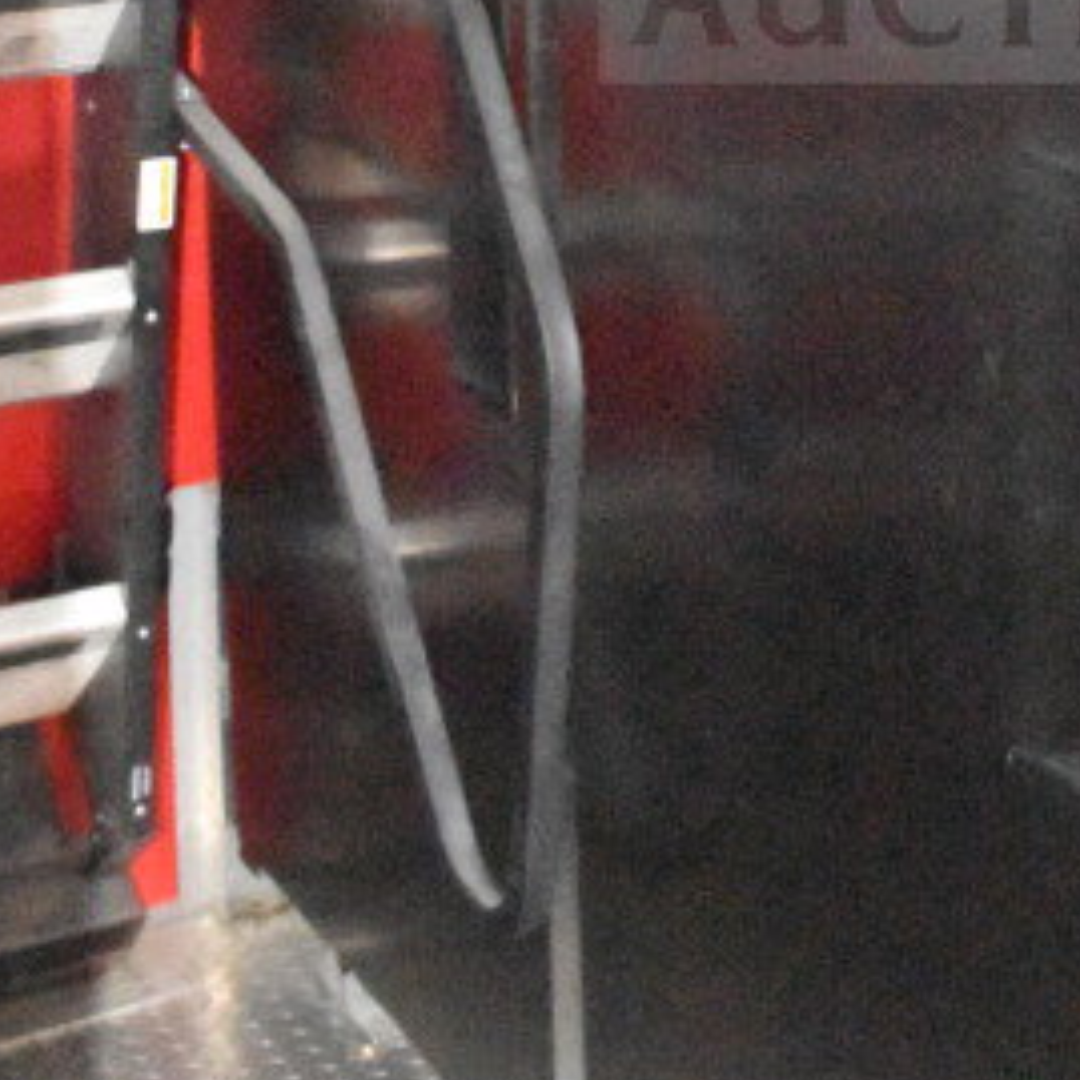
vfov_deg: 20.7
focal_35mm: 78
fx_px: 2753
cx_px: 1048
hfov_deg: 21.5
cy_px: -235
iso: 25600
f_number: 11
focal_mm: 18
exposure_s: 1/60
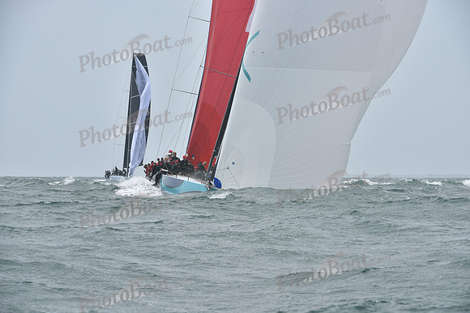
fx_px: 2612
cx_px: 235
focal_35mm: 200
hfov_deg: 10.3
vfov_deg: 6.9
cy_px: 156
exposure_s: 1/1000
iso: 320
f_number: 8
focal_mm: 200
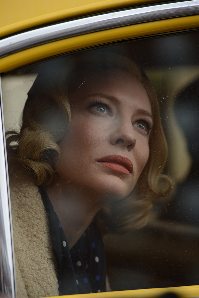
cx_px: 100
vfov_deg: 10.3
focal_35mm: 200
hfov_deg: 6.9
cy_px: 149
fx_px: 1657
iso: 320
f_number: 5.6
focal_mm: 200
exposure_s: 1/400
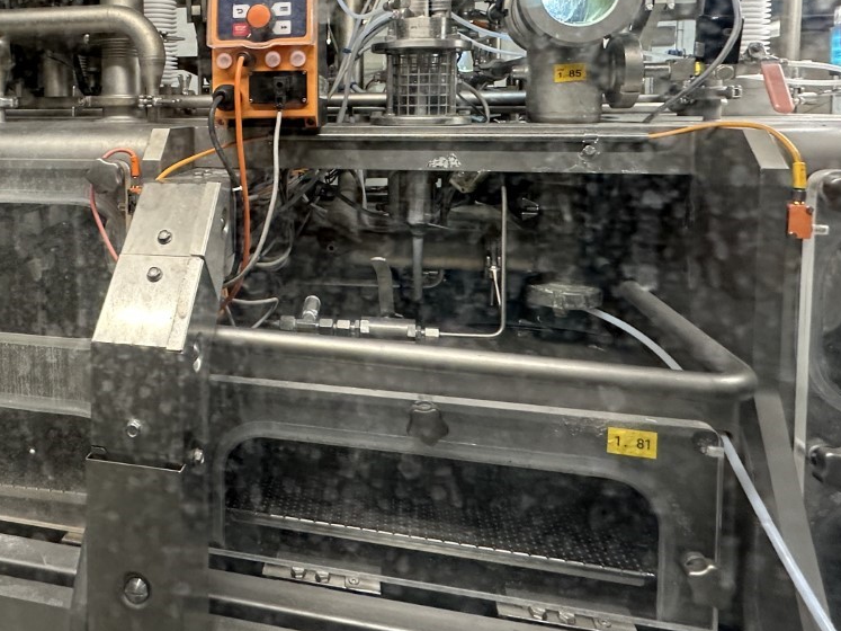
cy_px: 143
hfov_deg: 62.1
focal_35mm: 27
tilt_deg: -3.5
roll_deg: -0.9
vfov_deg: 48.9
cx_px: 225
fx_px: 656
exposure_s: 1/50
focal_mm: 2.22
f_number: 2.2
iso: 200
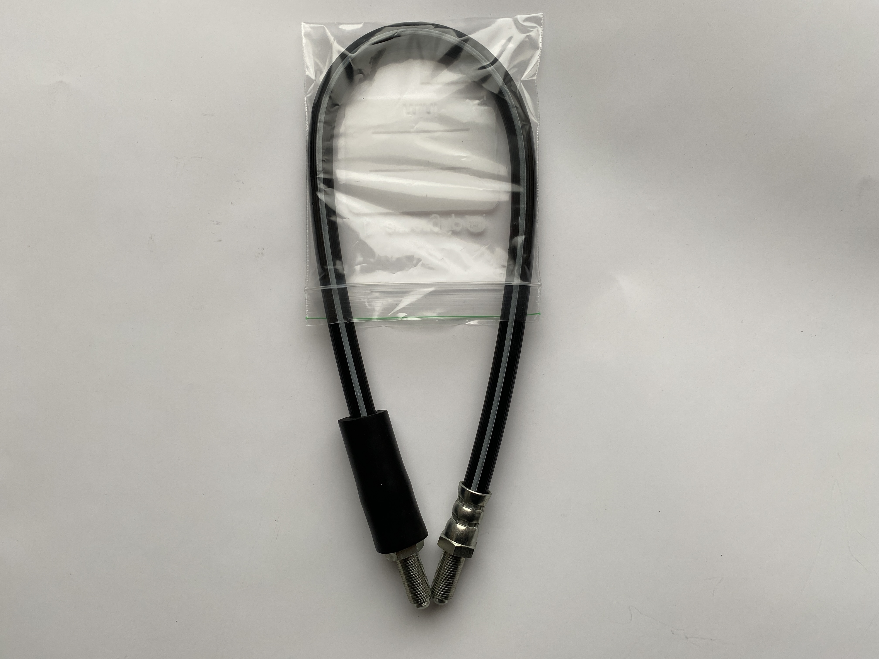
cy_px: 330
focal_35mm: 26
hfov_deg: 67.3
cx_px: 440
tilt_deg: -89.0
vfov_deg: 53.1
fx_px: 660
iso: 50
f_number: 1.8
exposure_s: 1/121
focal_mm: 4.25
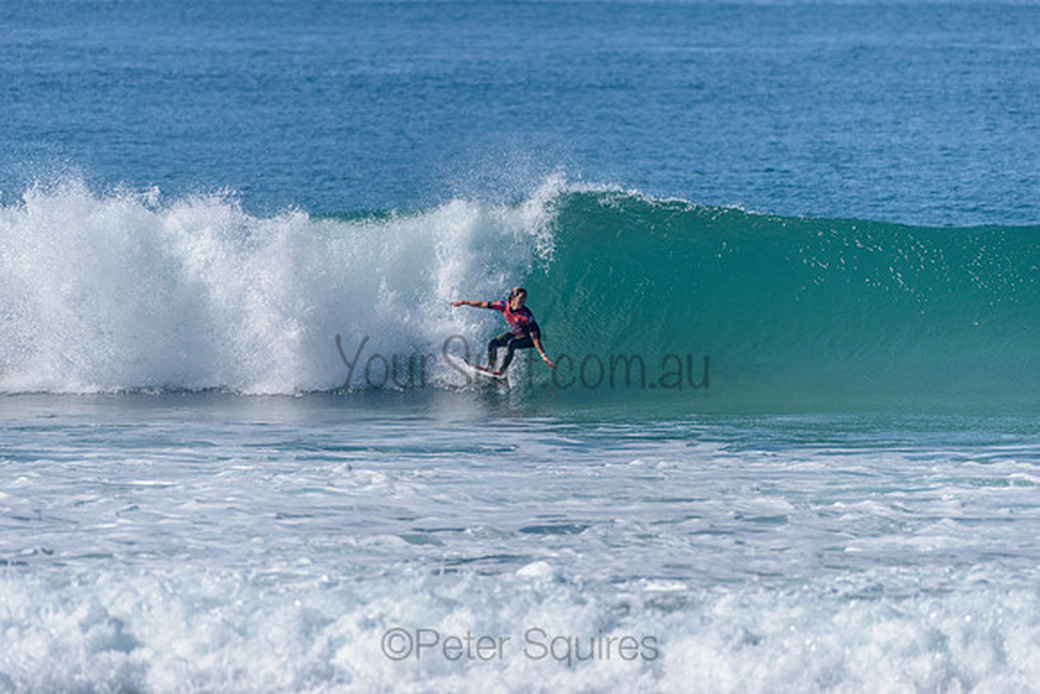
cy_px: 347
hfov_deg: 4.1
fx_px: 14447
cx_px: 520
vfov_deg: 2.8
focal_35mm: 500
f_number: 5.6
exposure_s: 1/2000
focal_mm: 500
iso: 140
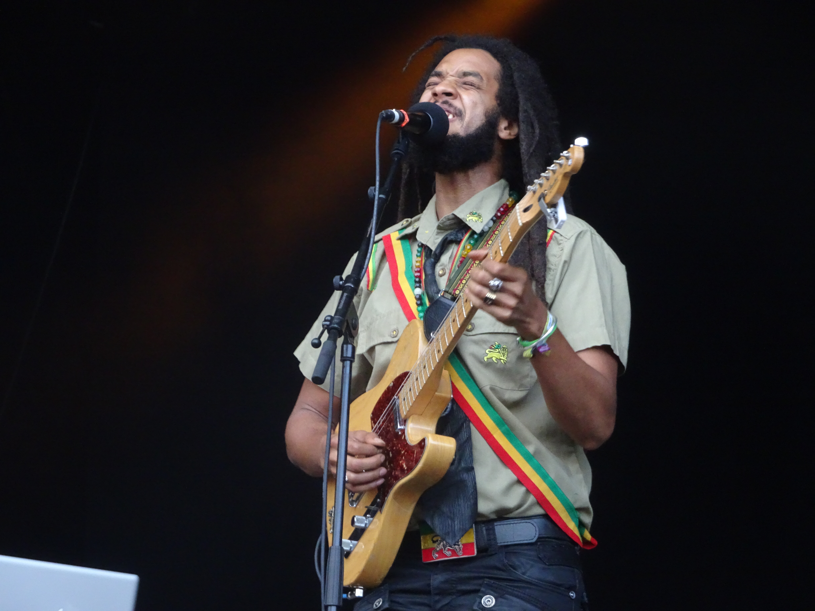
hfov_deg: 9.6
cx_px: 408
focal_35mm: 206
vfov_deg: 7.2
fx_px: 4850
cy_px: 306
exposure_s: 1/160
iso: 800
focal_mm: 35.17
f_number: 6.3
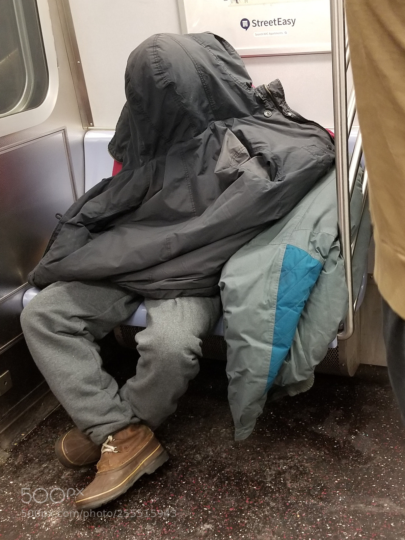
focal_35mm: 26
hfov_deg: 53.1
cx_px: 202
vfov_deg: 67.3
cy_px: 270
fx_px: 406
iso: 320
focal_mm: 4.25
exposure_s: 1/10
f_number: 1.7
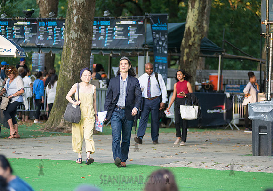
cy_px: 97
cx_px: 124
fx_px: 1502
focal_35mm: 195
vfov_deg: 7.3
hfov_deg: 10.4
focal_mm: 155
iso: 1000
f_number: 2.8
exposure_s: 1/500
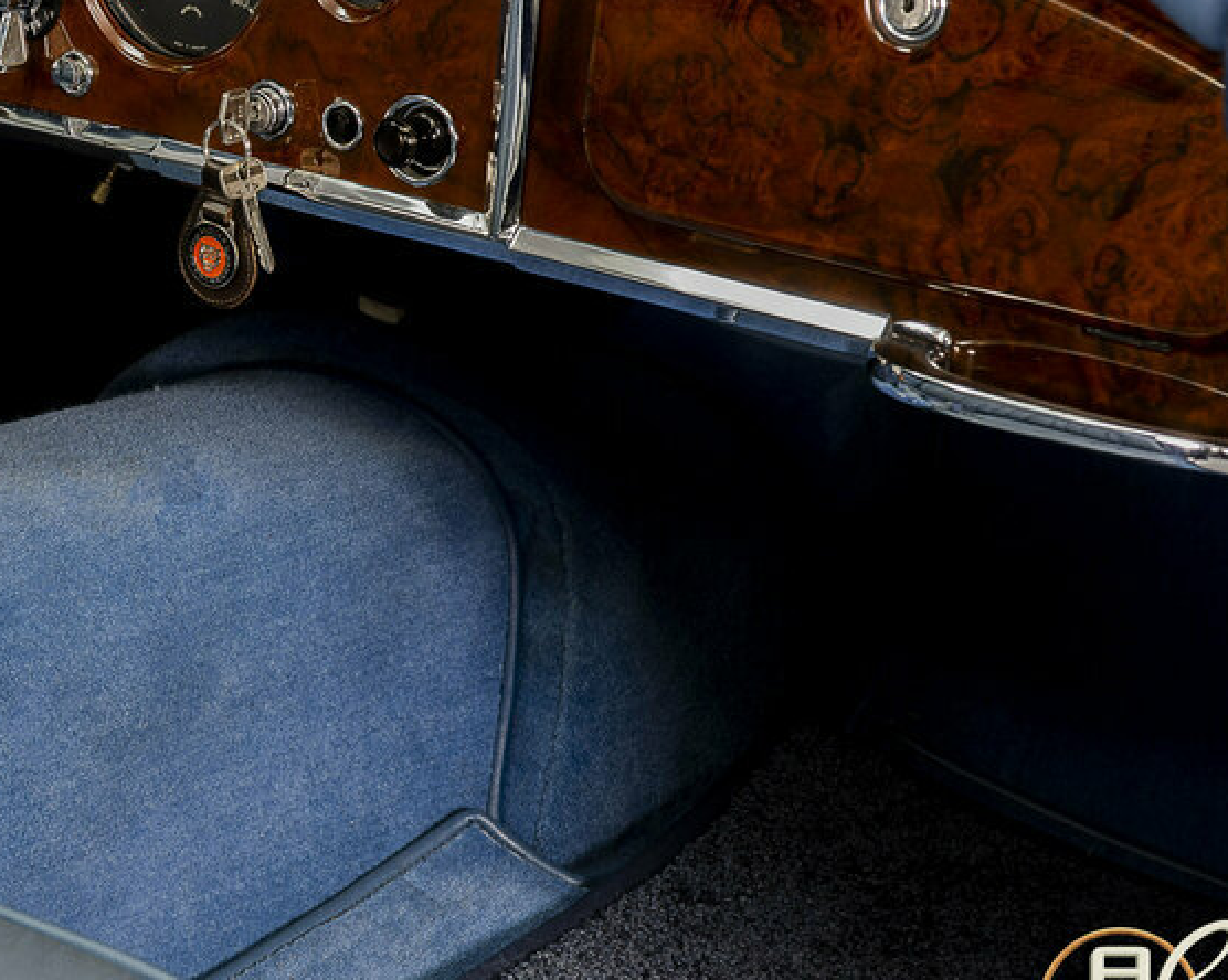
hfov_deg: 24.2
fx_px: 2724
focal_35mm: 75
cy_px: 274
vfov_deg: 20.3
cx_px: -11
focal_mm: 37
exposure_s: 1/1.25
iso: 250
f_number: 8
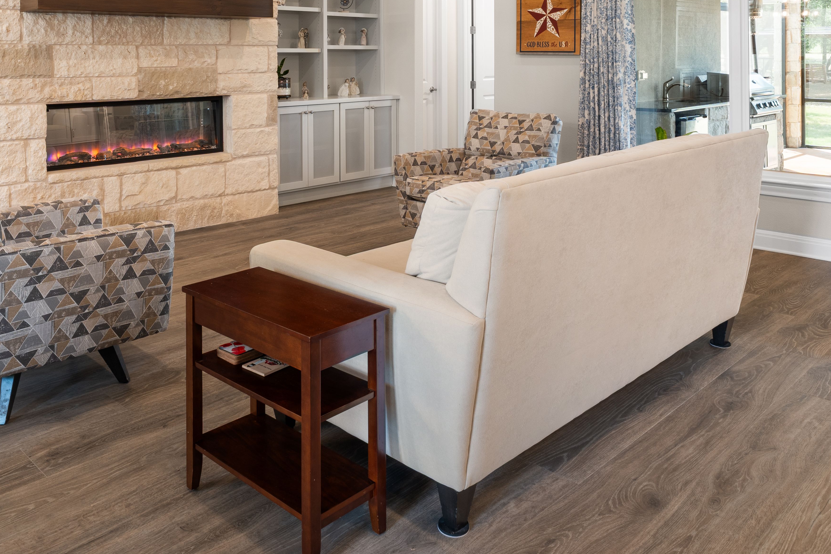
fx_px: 739
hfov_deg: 58.6
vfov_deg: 38.2
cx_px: 381
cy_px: 51
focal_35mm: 32
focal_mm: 16
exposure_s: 2
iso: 250
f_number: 10
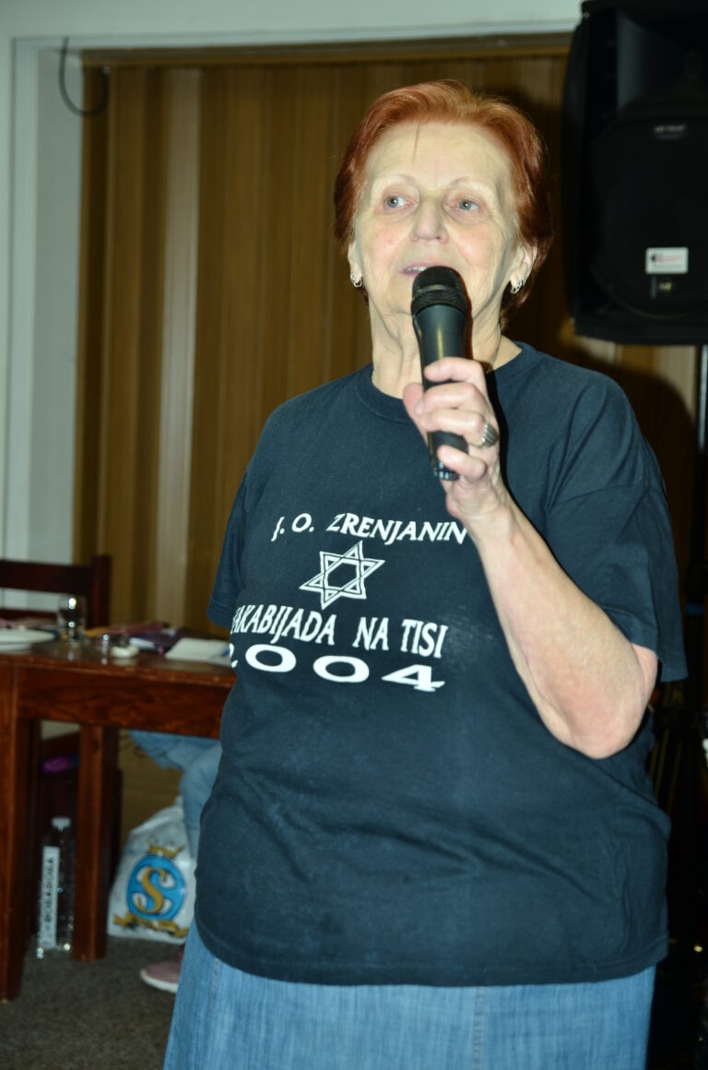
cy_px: 535
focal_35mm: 75
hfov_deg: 18.1
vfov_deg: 27.0
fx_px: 2223
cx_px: 354
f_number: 3.5
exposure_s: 1/60
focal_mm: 50
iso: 200
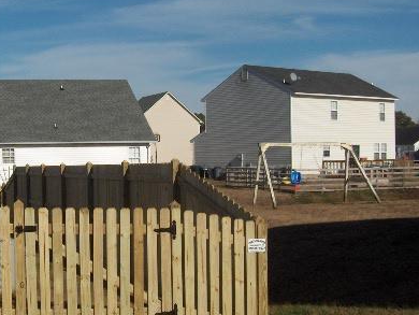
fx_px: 775
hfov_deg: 30.0
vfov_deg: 22.9
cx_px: 128
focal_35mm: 64
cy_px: 177
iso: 100
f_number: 4.8
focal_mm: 8
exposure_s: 1/1852
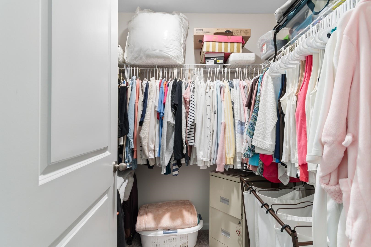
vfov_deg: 70.4
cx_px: 186
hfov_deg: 93.3
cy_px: 124
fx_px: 175
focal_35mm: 17
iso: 100
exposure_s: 1
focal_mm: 11.5
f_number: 4.8
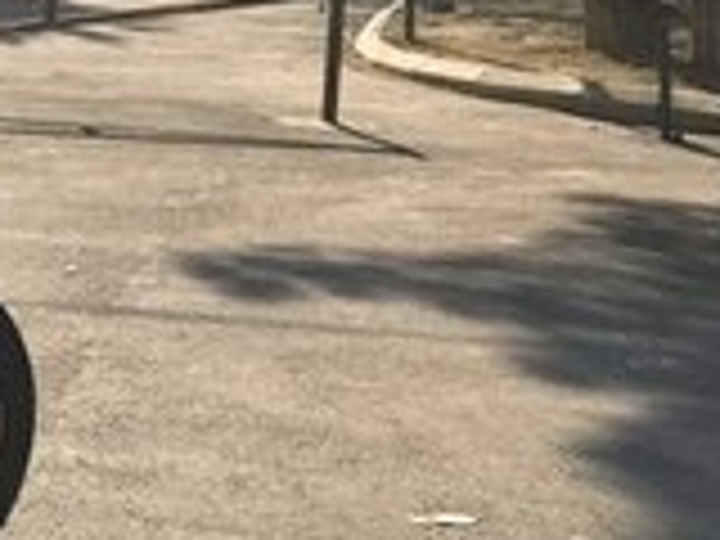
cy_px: 407
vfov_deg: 12.3
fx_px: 2496
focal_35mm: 120
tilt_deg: -14.9
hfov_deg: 14.1
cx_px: -662
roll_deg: -0.2
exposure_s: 1/916
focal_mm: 4.15
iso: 25
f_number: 2.2
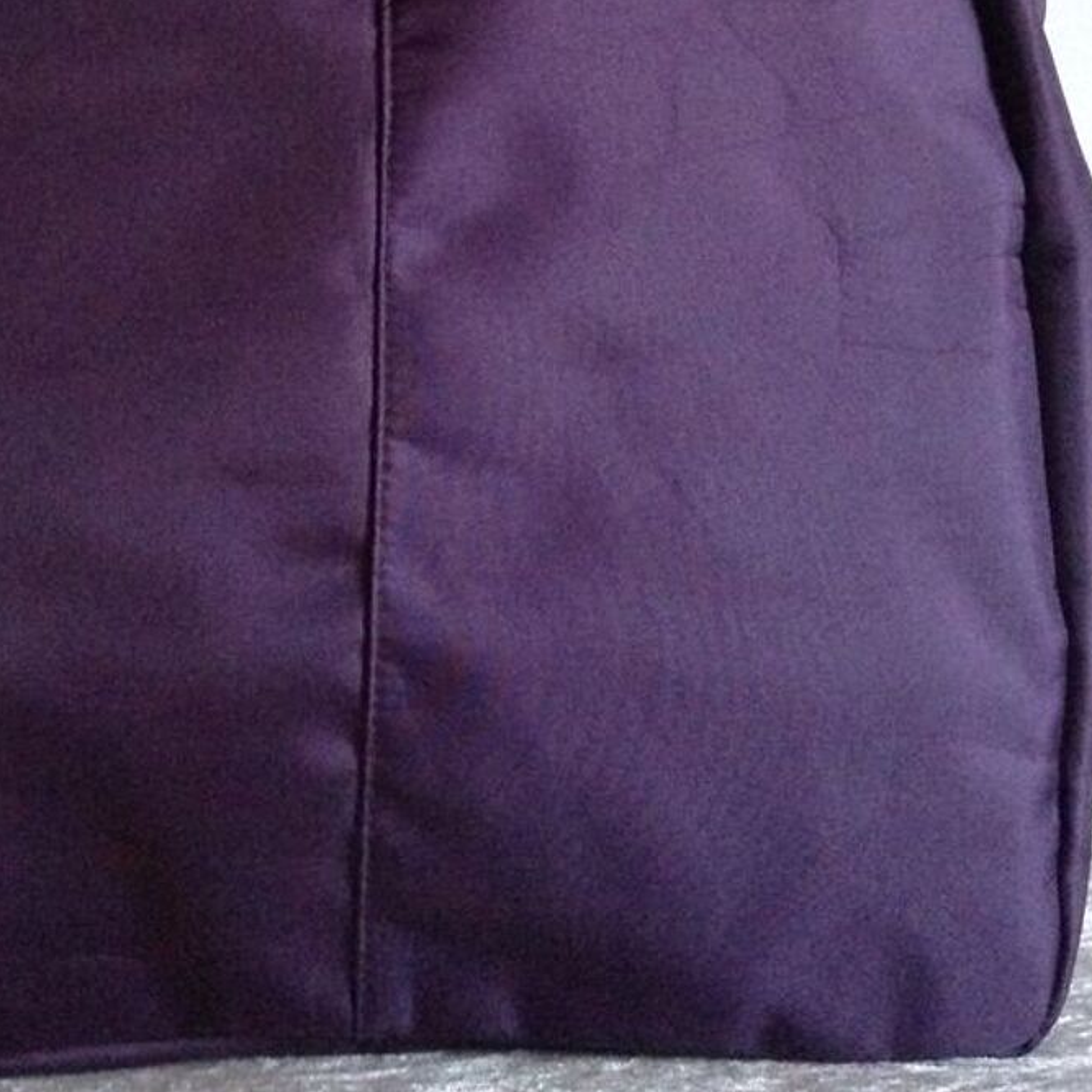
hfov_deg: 27.6
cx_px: 390
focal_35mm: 62
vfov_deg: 26.5
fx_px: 2213
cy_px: 40
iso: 640
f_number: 2.4
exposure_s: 1/15
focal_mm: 4.28
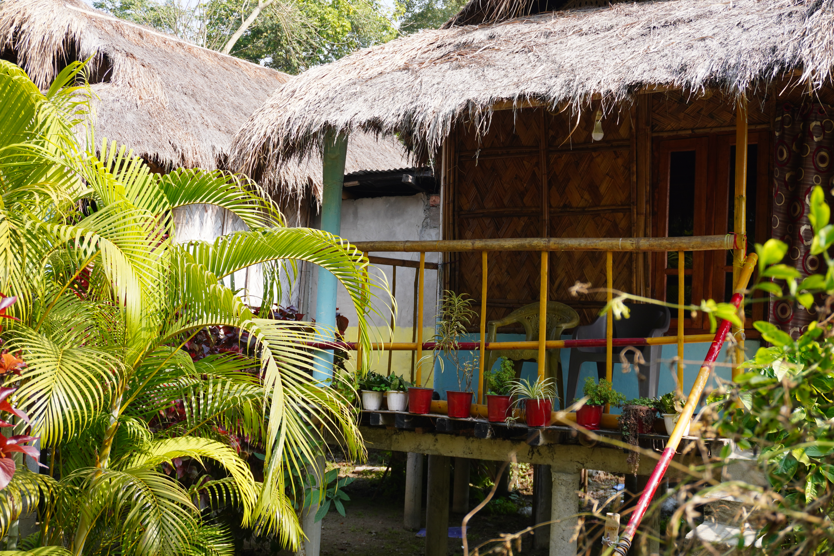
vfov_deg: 29.9
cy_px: 278
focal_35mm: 45
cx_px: 417
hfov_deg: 43.6
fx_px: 1042
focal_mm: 30
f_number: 5.6
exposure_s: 1/160
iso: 100
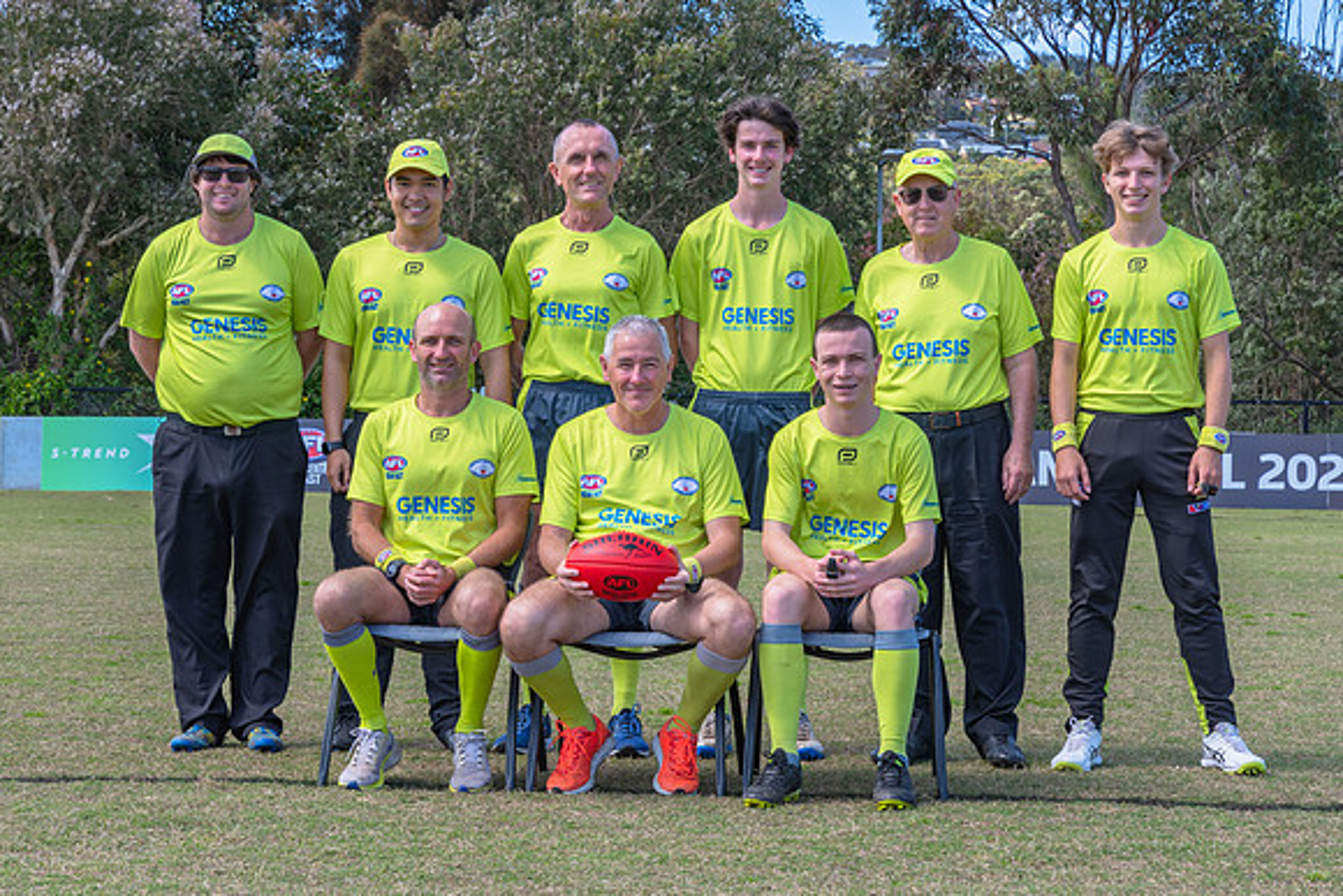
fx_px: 3367
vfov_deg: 15.2
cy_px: 428
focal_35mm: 90
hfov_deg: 22.6
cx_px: 617
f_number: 8
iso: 100
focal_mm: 55
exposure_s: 1/125
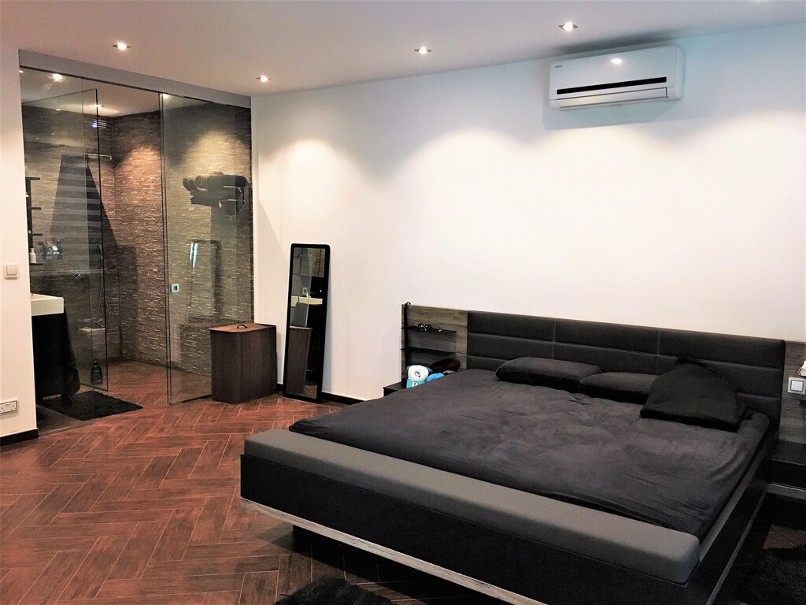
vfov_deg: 48.2
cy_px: 302
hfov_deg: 61.7
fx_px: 675
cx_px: 403
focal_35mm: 29
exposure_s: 1/25
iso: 200
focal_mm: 4.15
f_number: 2.2
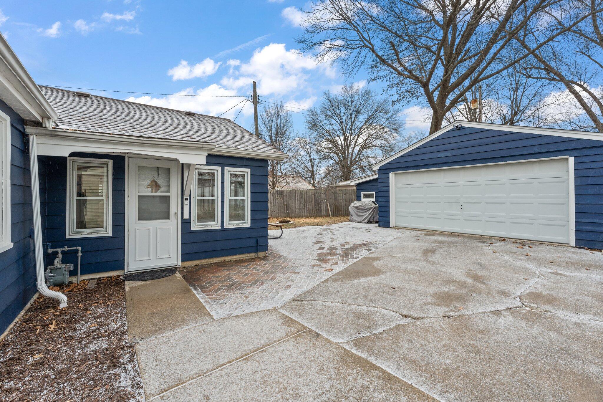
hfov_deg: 97.8
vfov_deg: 74.8
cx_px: 302
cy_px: 201
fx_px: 263
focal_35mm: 16
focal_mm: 15.7
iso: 800
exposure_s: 1/40
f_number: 8
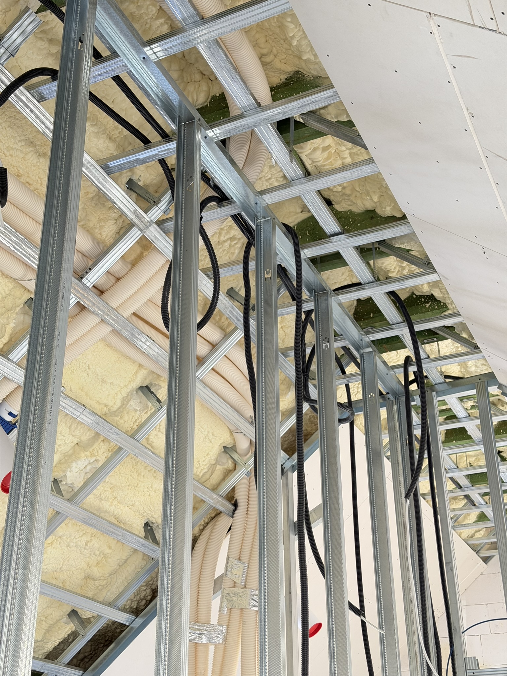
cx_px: 254
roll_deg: +0.4
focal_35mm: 48
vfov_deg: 39.7
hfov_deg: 30.3
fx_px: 937
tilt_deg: +24.9
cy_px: 338
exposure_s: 1/60
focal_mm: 6.76
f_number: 1.78
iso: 250
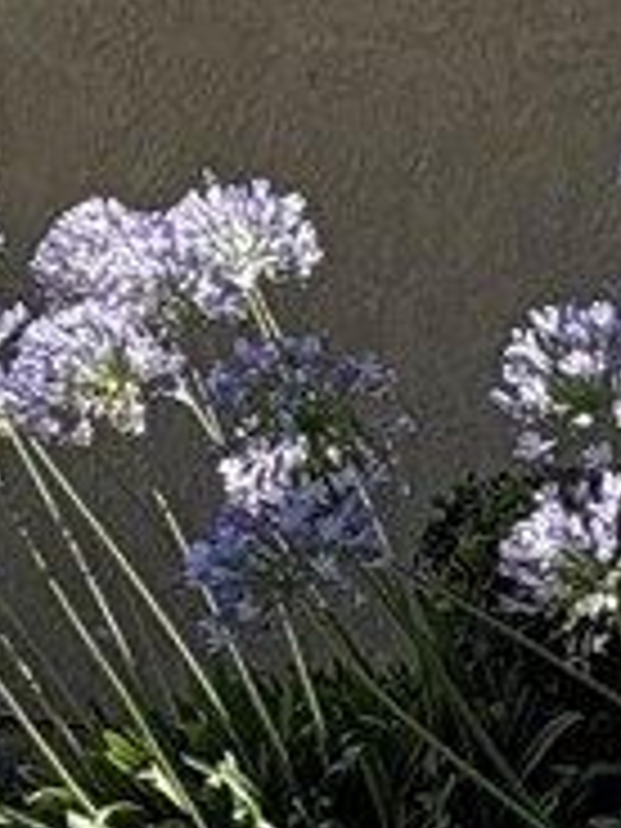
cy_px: 344
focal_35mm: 78
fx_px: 1866
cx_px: 189
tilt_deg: -8.6
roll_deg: -1.1
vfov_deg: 25.0
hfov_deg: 18.8
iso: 40
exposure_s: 1/638
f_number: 2.2
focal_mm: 2.22
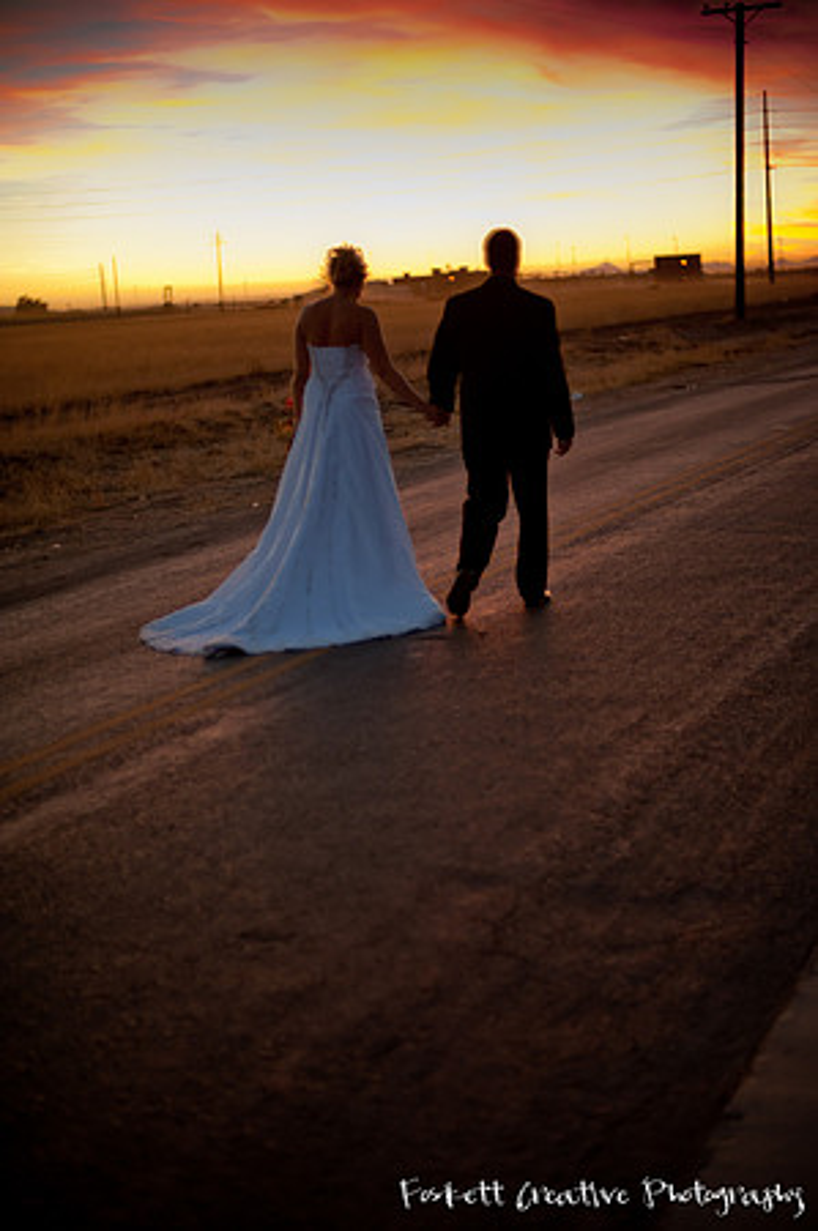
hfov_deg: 26.9
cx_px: 409
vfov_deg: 39.6
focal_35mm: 50
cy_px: 616
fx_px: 1708
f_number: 1.4
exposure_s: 1/500
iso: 1000
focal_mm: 50
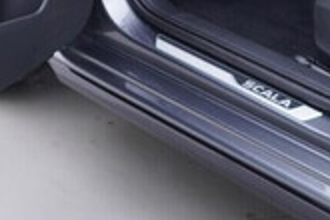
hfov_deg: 17.0
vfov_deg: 11.0
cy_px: -117
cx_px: 130
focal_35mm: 120
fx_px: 1100
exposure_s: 1/40
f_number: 3.2
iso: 125
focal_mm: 24
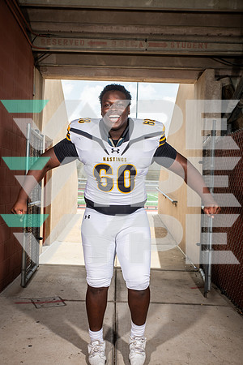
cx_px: 122
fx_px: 385
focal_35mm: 38
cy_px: 182
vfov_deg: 50.7
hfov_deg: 35.1
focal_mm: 38
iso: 160
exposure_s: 1/400
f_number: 7.1
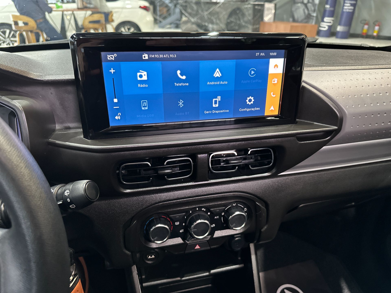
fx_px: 271
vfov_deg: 56.8
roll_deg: -1.2
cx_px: 196
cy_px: 146
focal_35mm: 24
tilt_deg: -27.7
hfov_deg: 71.6
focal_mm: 6.86
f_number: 1.78
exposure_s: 1/54
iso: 1000
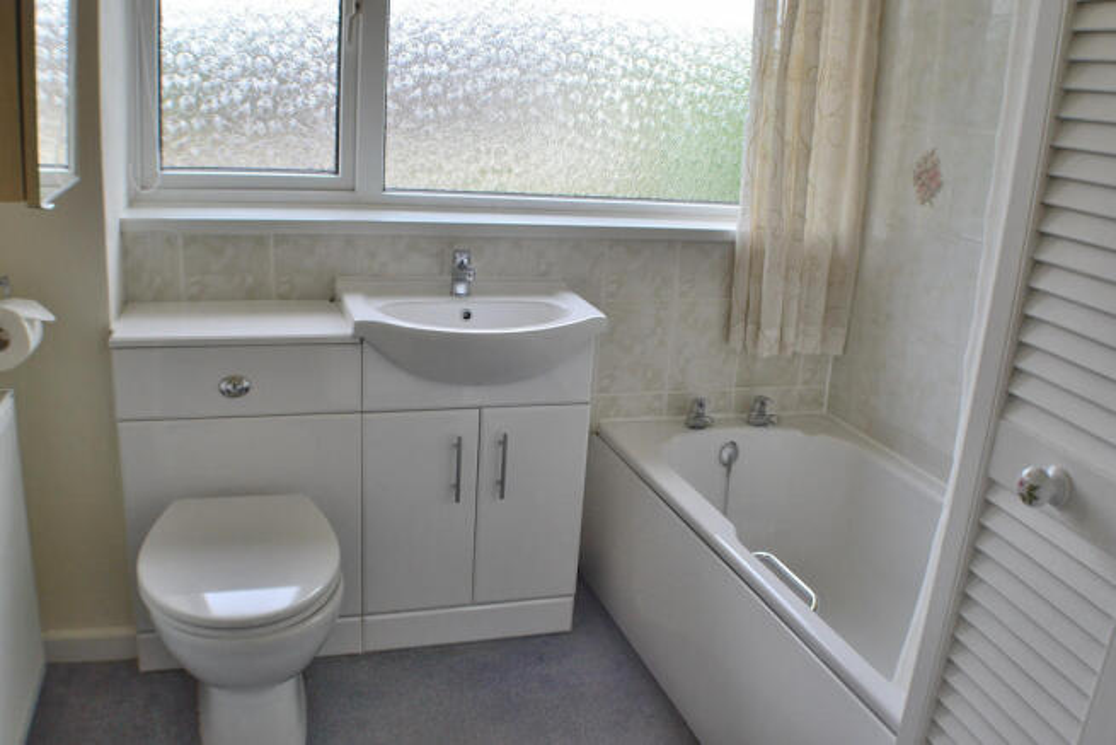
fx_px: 1209
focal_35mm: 39
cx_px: 558
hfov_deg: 49.5
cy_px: 372
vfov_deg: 34.2
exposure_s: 1/80
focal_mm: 26
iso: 400
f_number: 8
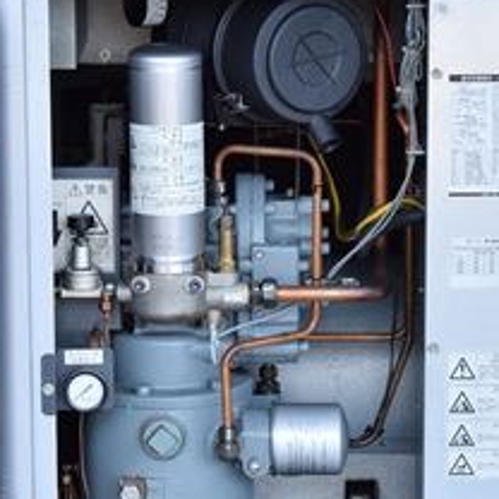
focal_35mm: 199
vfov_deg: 8.8
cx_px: 391
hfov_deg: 8.8
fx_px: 3246
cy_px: 348
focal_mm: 65
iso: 1250
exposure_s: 1/800
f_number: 6.3
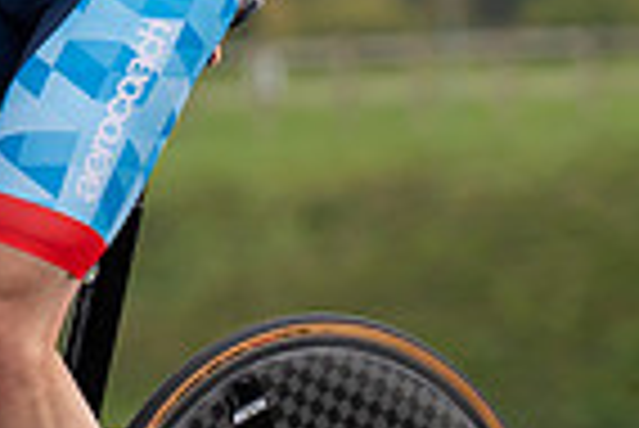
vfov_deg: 1.3
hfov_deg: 1.9
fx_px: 18834
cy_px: 163
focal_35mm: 1060
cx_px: -80
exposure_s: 1/1000
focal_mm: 147
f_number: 3.5
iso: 125
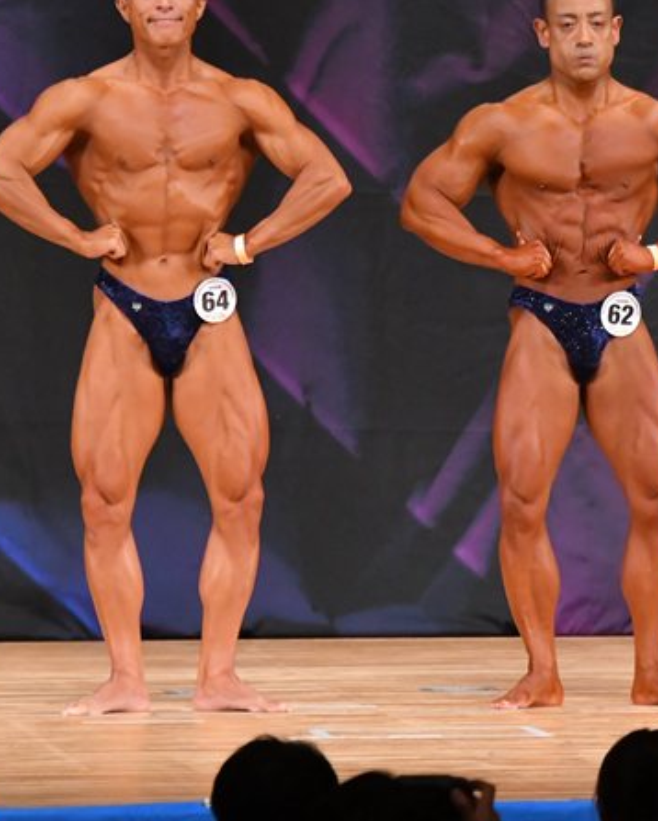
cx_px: 600
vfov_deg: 4.4
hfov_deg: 3.5
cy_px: 354
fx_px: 10679
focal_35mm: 439
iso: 6400
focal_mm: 180
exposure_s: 1/400
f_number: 5.6
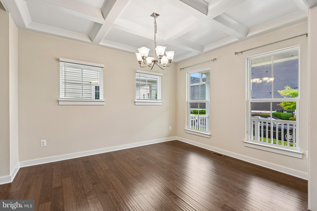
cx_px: 158
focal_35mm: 16
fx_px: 141
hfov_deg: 96.7
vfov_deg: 73.7
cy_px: 106
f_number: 8
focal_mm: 16
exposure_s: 1/25
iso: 400
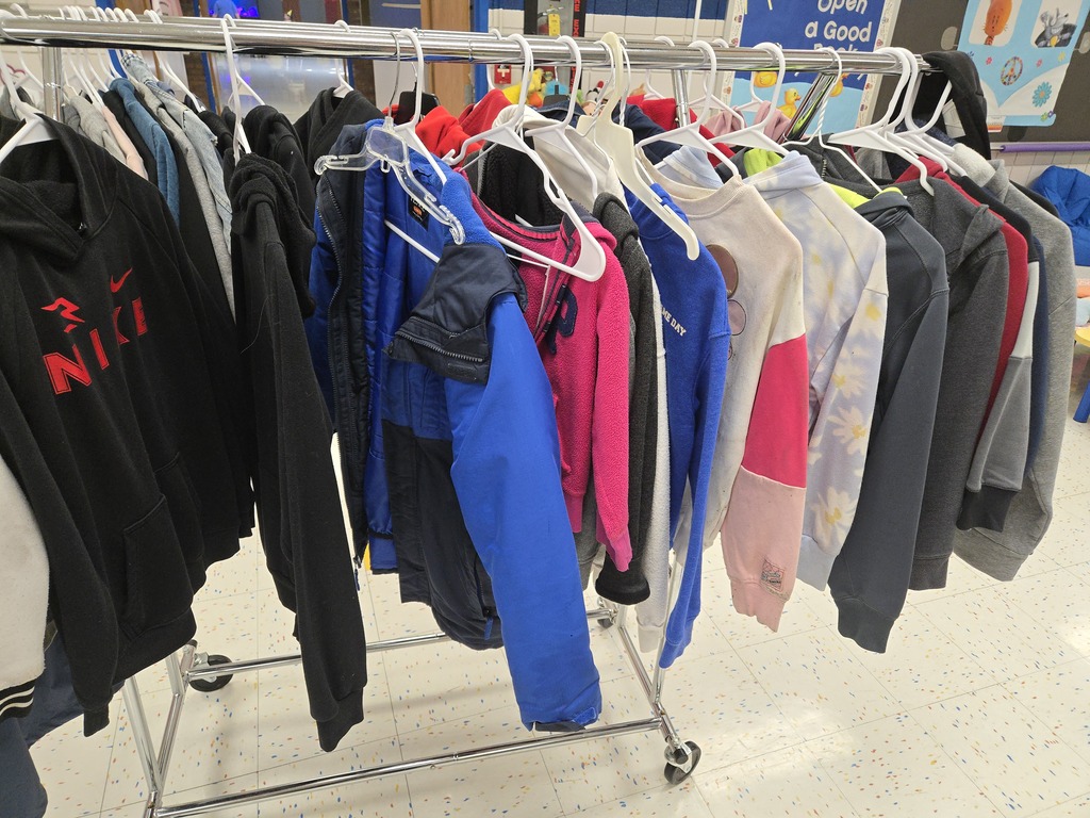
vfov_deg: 58.9
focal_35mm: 23
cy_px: 409
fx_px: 724
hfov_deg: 73.9
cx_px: 545
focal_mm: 5.4
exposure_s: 1/120
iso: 160
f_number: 1.8
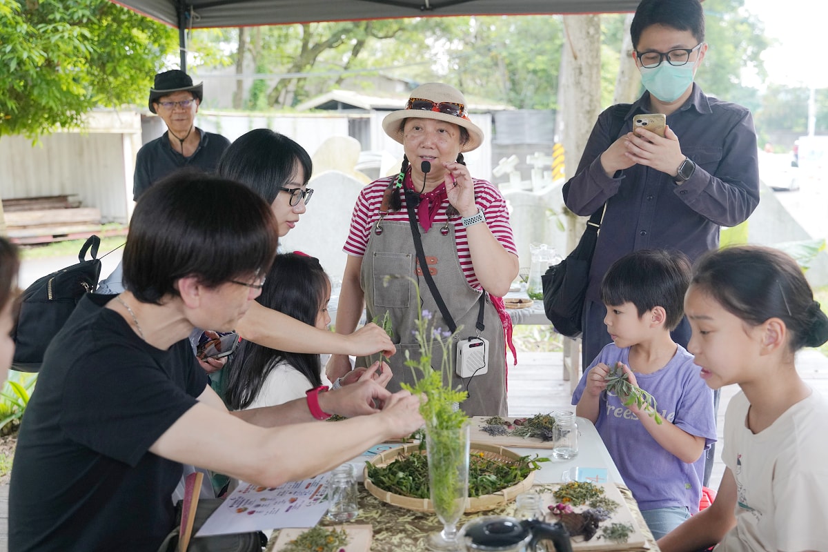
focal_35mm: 37
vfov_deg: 35.9
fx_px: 851
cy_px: 276
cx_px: 414
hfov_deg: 51.9
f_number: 4
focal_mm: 37
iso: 1600
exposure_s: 1/160
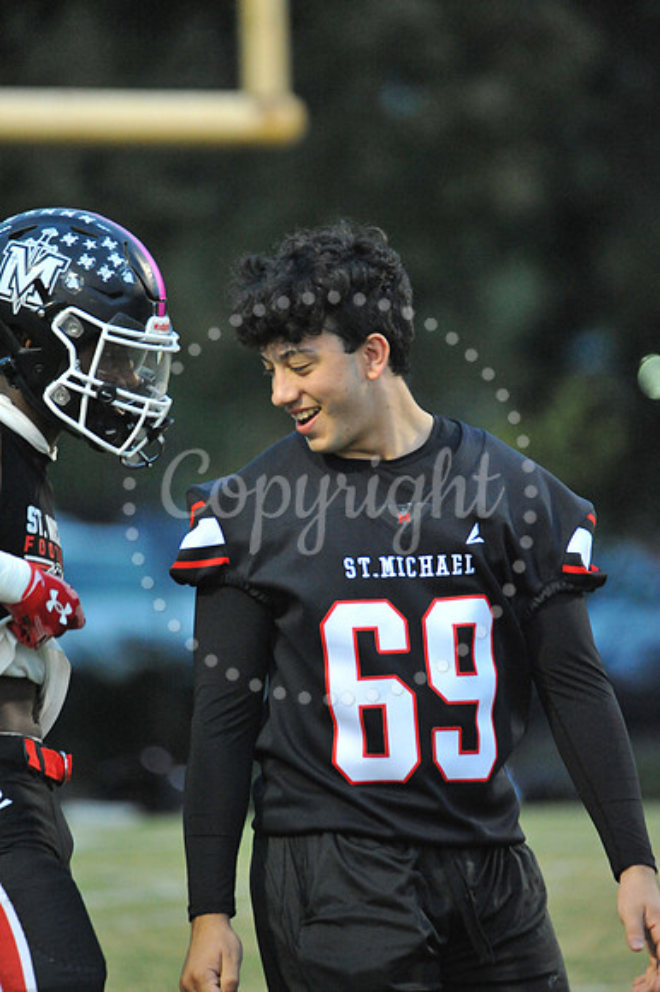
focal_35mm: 460
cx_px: 330
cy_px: 496
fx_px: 12664
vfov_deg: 4.5
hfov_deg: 3.0
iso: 6400
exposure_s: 1/200
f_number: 6.3
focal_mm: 460
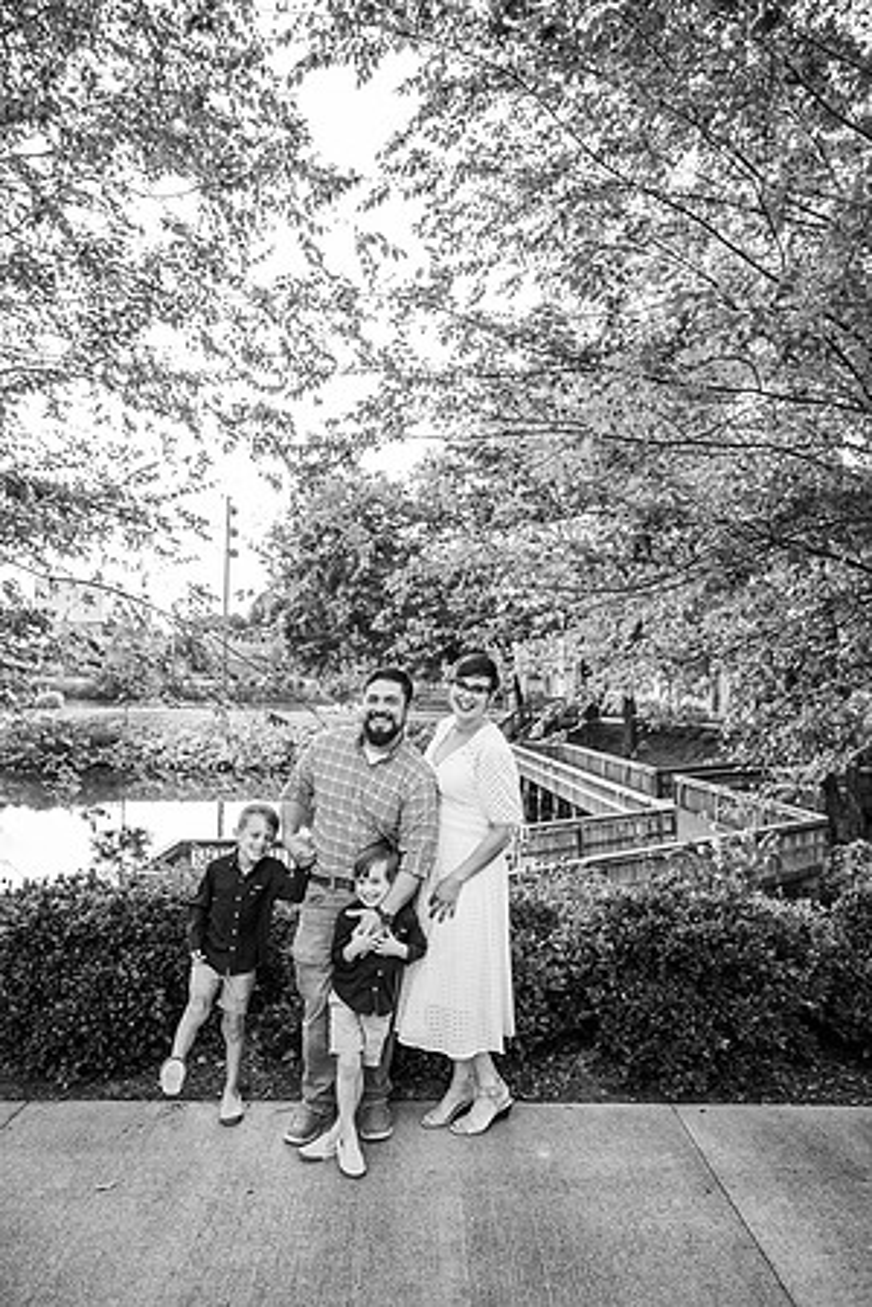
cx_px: 436
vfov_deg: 73.7
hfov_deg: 53.1
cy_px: 654
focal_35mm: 24
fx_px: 872
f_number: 3.2
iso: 320
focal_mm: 24
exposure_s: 1/200
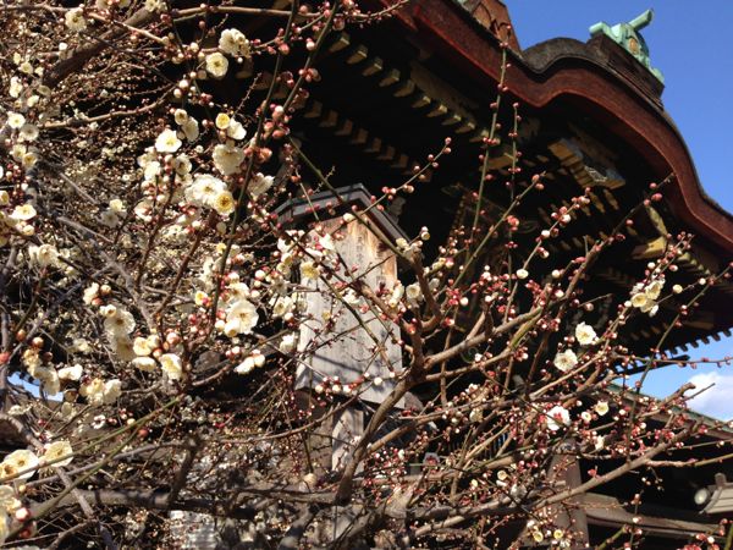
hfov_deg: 55.4
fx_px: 699
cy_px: 275
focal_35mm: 33
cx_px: 366
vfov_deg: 42.9
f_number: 2.4
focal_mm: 4.13
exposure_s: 1/968
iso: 50
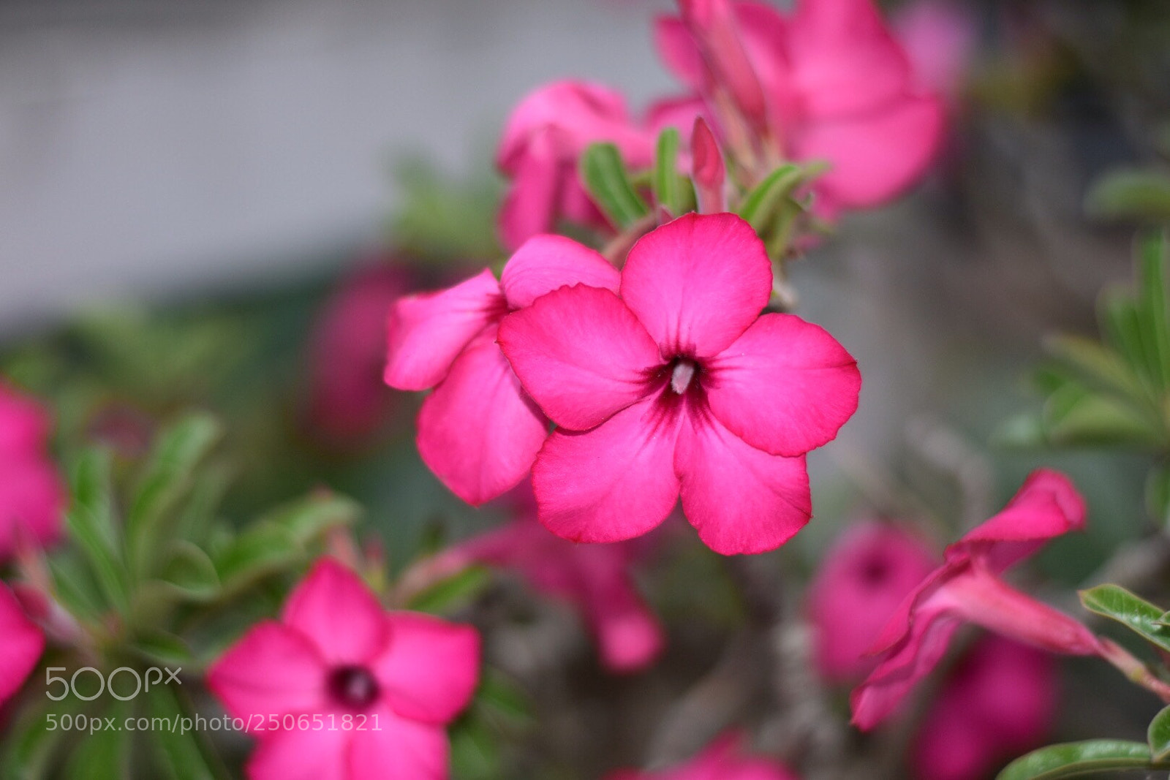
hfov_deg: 27.0
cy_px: 390
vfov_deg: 18.2
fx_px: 2438
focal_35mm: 75
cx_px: 585
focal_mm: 50
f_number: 1.8
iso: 250
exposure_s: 1/200
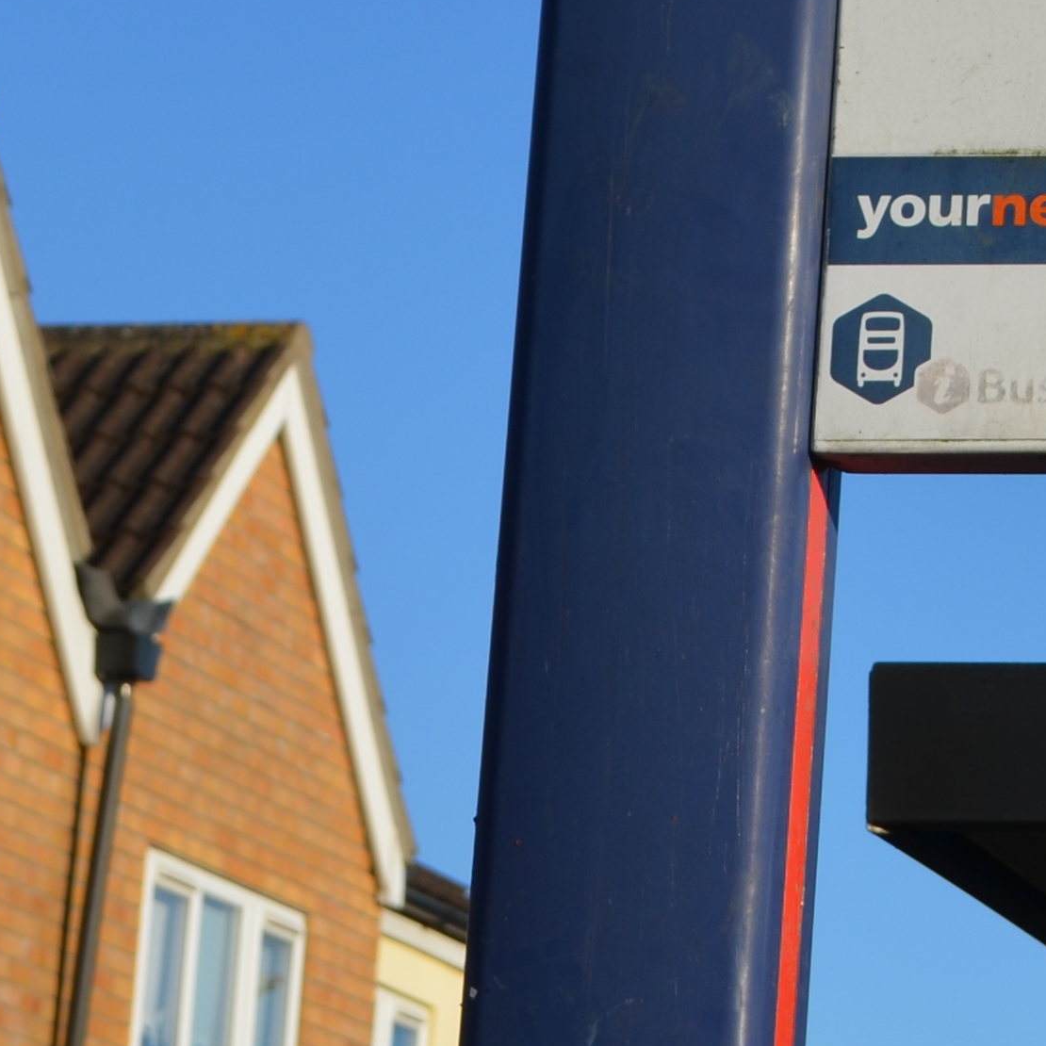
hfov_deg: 8.9
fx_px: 6564
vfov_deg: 9.0
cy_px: -254
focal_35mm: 192
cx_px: 1572
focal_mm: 34
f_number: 8
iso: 100
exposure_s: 1/250
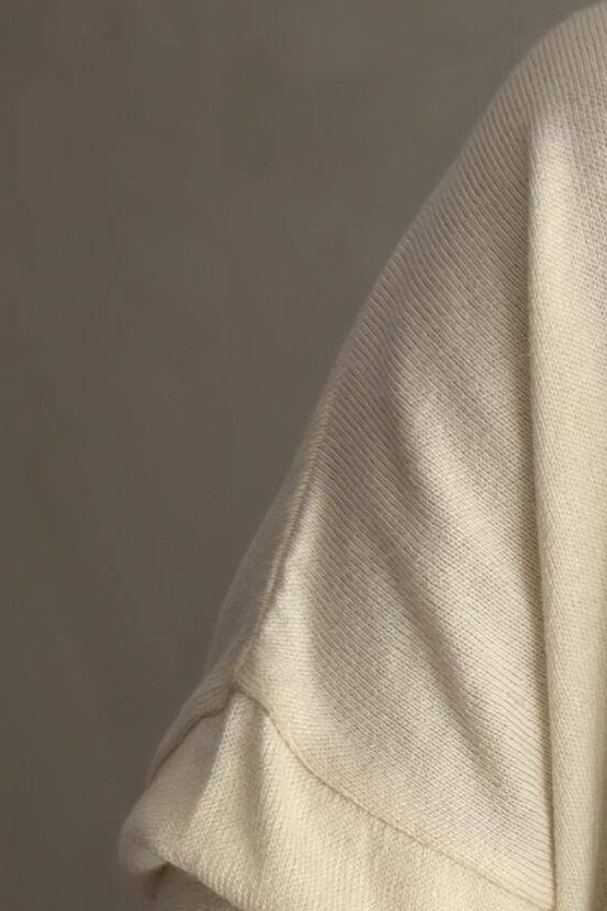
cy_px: 1070
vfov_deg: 13.1
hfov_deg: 8.7
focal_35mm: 153
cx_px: 997
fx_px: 3868
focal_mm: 6.76
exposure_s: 1/121
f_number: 1.78
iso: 64
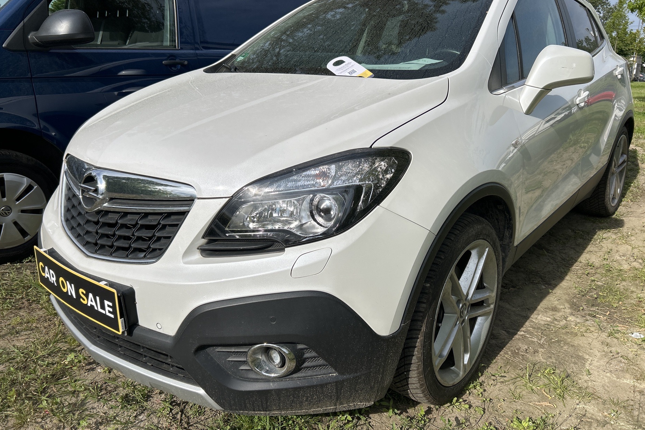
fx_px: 502
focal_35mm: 28
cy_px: 198
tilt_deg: -13.8
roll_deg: -0.3
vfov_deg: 46.4
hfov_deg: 65.5
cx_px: 332
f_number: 1.5
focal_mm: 5.7
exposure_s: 1/7463
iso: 50
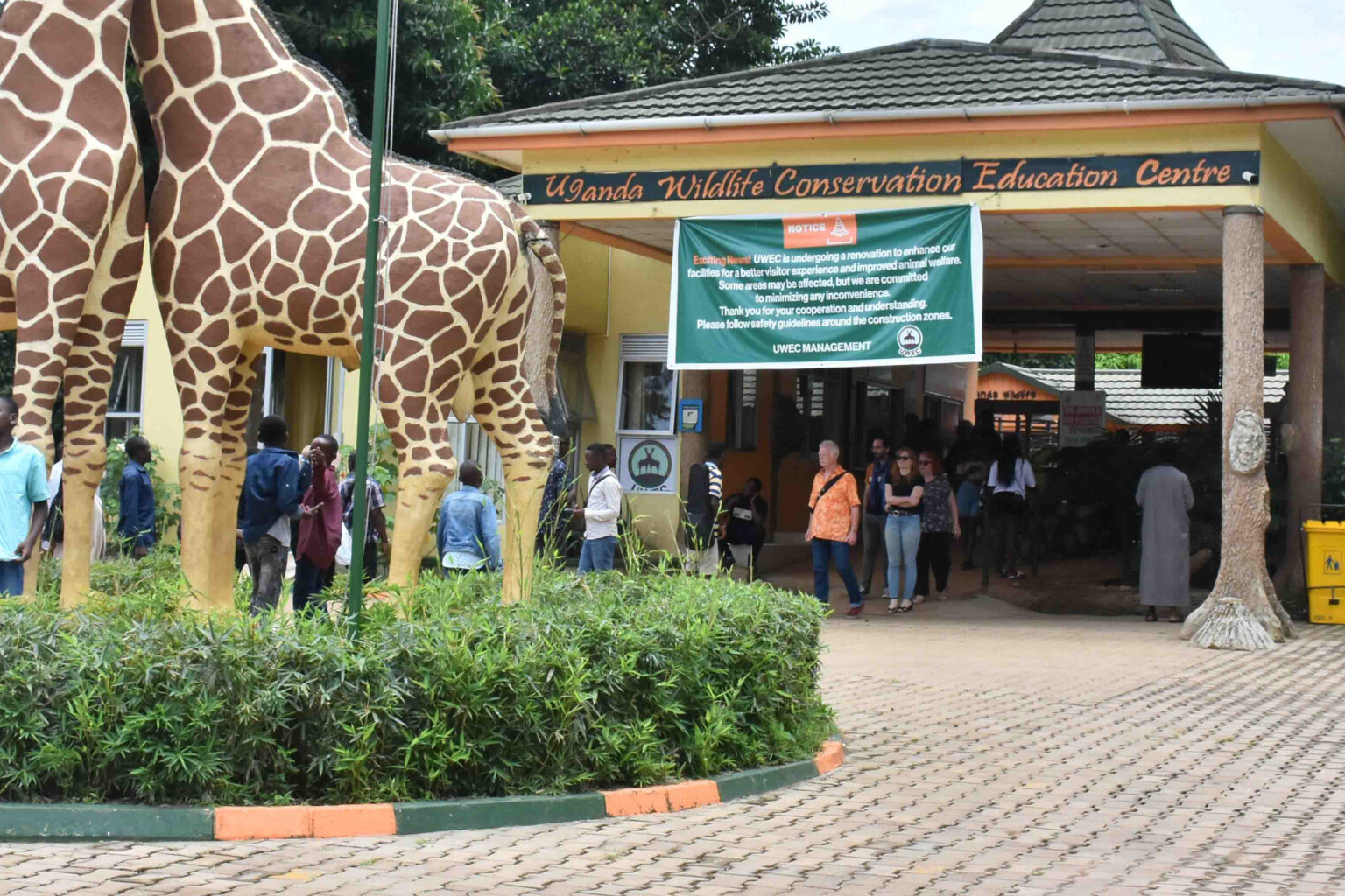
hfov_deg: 33.4
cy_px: 292
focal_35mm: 60
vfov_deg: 22.5
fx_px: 2241
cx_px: 633
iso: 400
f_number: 13
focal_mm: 24
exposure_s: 1/640
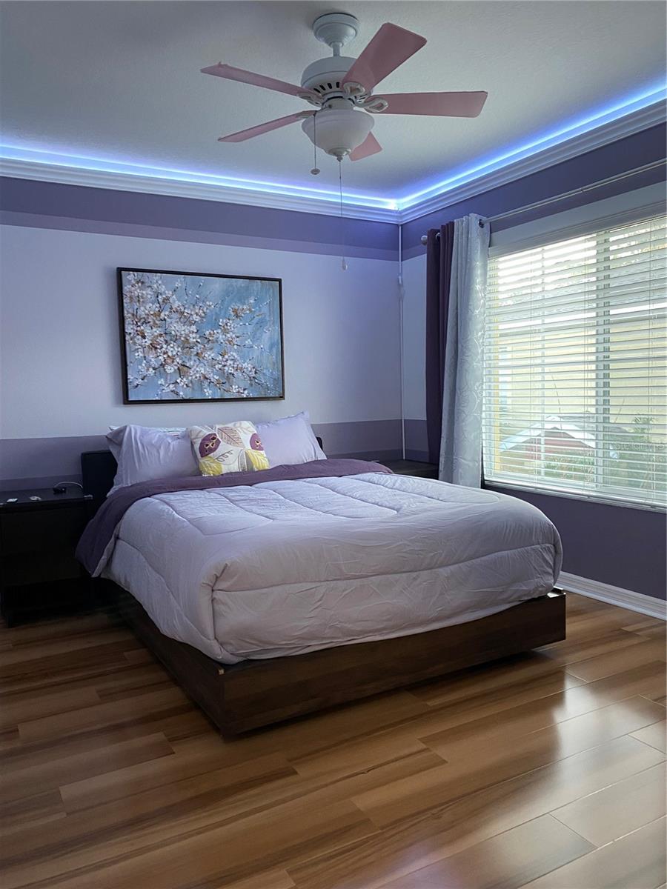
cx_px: 334
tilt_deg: -2.9
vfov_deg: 67.3
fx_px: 668
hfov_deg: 53.1
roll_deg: +0.5
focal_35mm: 26
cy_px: 444
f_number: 1.8
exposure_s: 1/60
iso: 200
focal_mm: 4.25
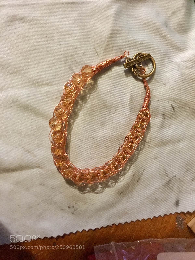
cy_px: 130
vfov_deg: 61.7
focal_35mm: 29
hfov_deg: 48.2
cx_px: 98
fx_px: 218
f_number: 2.2
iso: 500
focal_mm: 4.15
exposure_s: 1/17
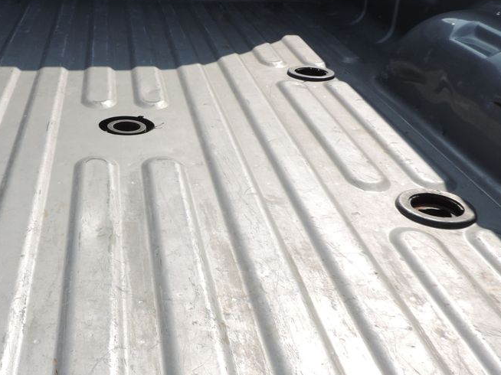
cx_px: 143
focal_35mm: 47
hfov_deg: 39.6
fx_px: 680
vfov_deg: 30.8
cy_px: 172
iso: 80
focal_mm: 4.3
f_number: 3.3
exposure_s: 1/1250
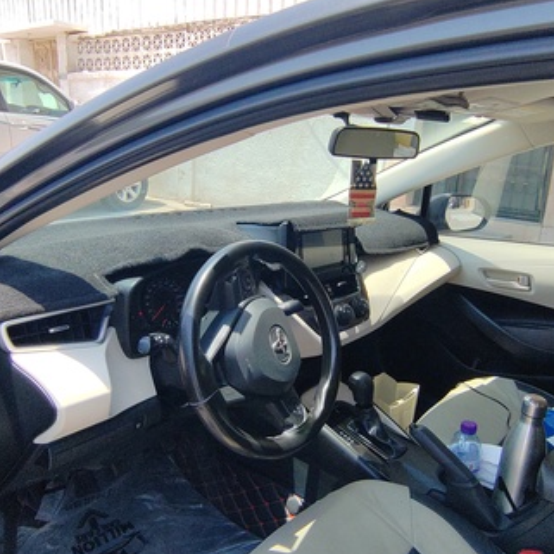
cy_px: 268
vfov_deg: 48.4
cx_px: 280
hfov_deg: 48.4
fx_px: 616
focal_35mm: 34
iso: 100
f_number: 2.2
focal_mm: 2.16
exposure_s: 1/500
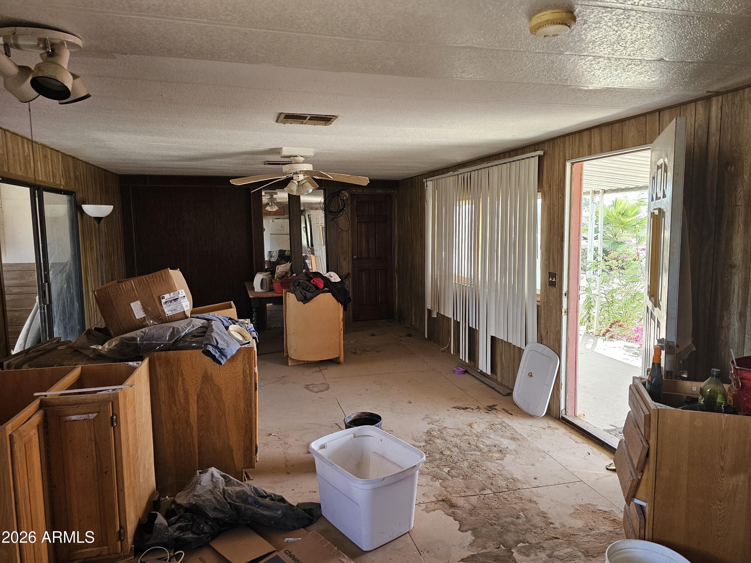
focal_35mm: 23
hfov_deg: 73.9
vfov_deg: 58.9
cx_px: 376
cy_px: 282
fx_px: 499
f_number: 1.7
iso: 250
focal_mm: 6.3
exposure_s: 1/180
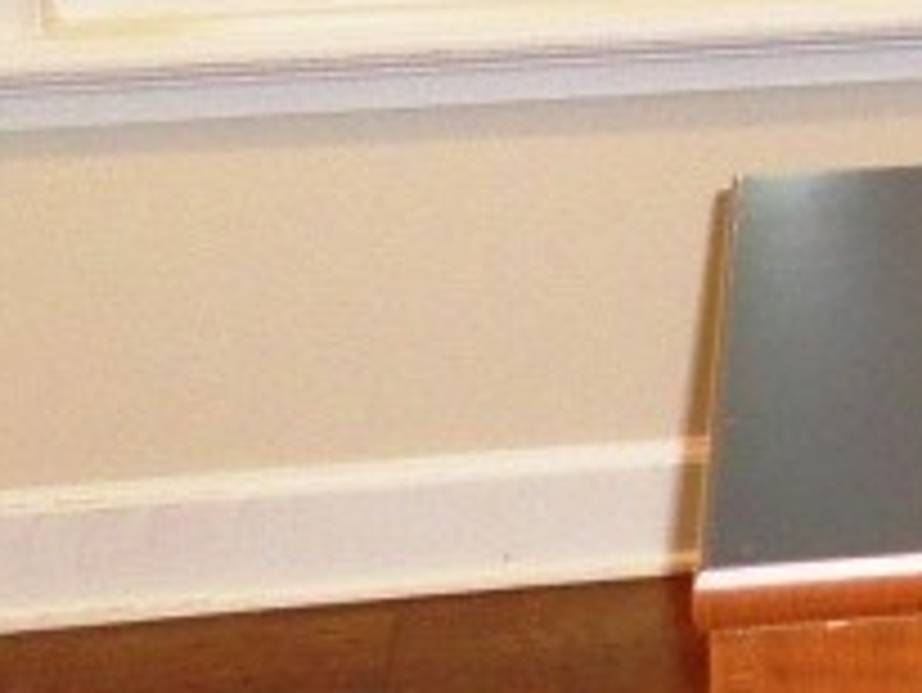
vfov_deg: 11.1
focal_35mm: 125
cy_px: -526
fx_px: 3331
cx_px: 1556
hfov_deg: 14.3
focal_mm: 4.5
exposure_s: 1/30
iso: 200
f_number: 2.5
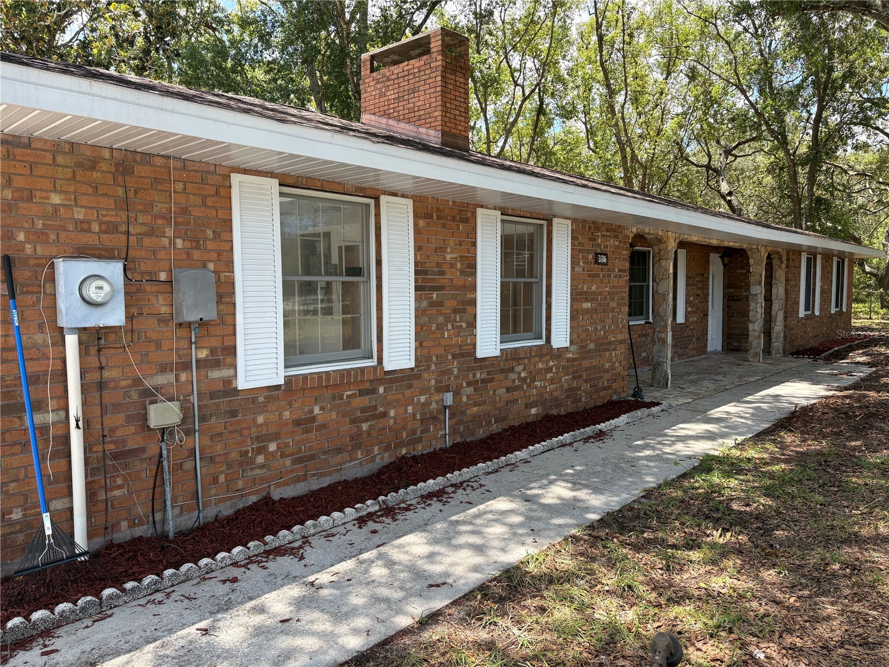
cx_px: 444
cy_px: 334
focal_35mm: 26
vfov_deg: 53.1
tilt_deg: -3.4
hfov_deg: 67.3
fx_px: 668
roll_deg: +0.4
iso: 50
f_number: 1.6
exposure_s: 1/552
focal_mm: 5.96
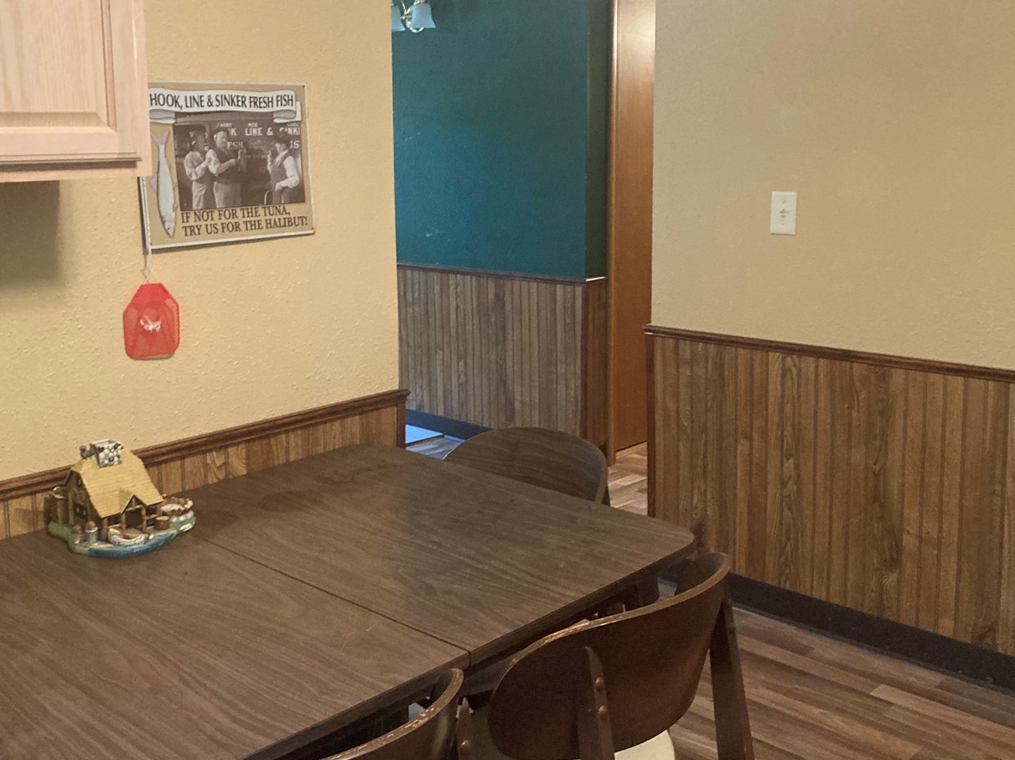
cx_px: 475
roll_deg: +0.0
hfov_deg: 50.1
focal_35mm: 37
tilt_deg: -6.1
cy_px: 301
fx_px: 1084
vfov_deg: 38.5
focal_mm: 3.99
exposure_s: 1/40
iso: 320
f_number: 1.8
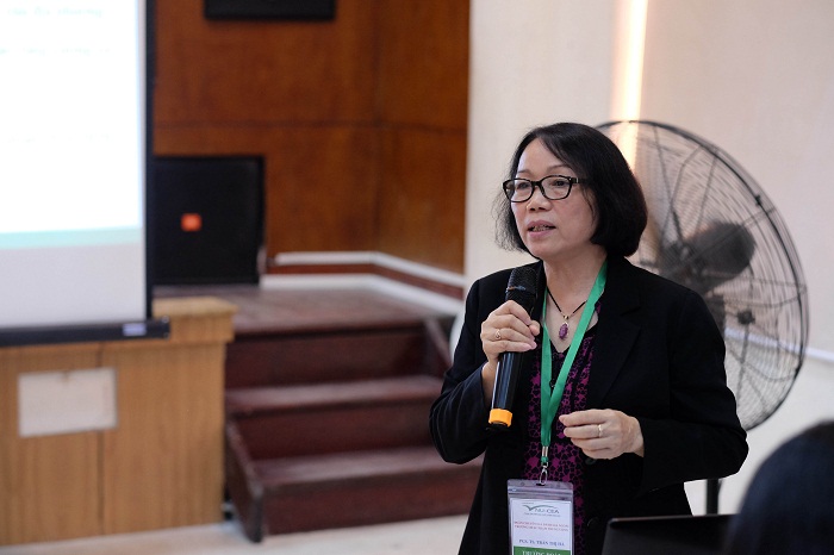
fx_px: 1945
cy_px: 278
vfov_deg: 16.2
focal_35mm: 84
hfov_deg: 24.2
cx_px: 417
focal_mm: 56
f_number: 2.2
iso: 2000
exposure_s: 1/125
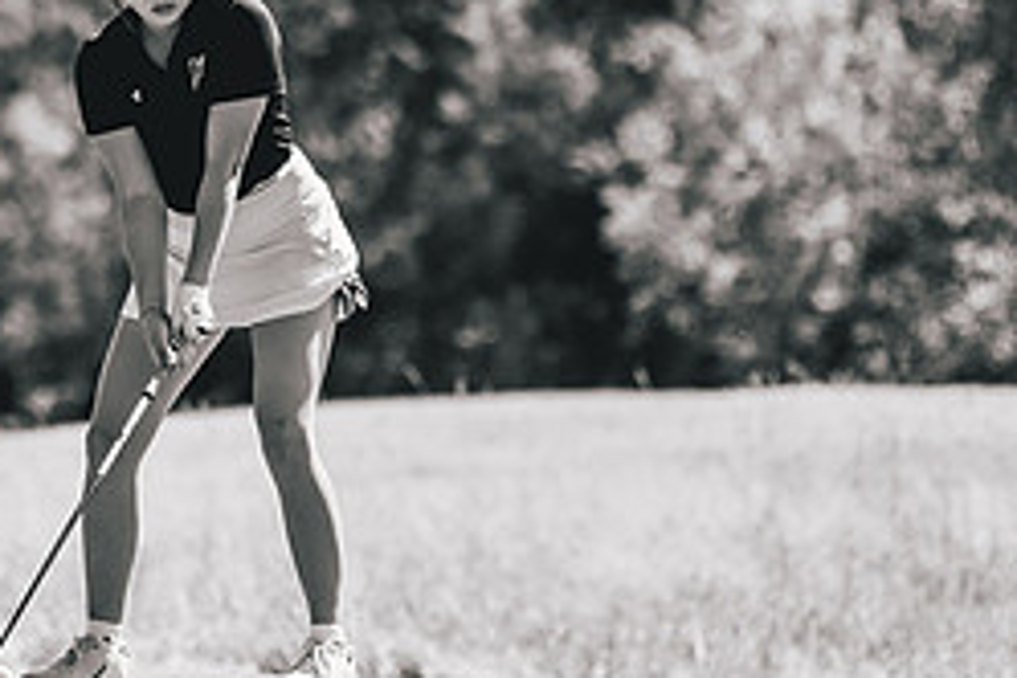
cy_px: 239
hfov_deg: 5.1
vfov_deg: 3.4
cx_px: 188
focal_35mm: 400
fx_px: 11299
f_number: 2.8
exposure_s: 1/5000
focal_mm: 150
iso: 400
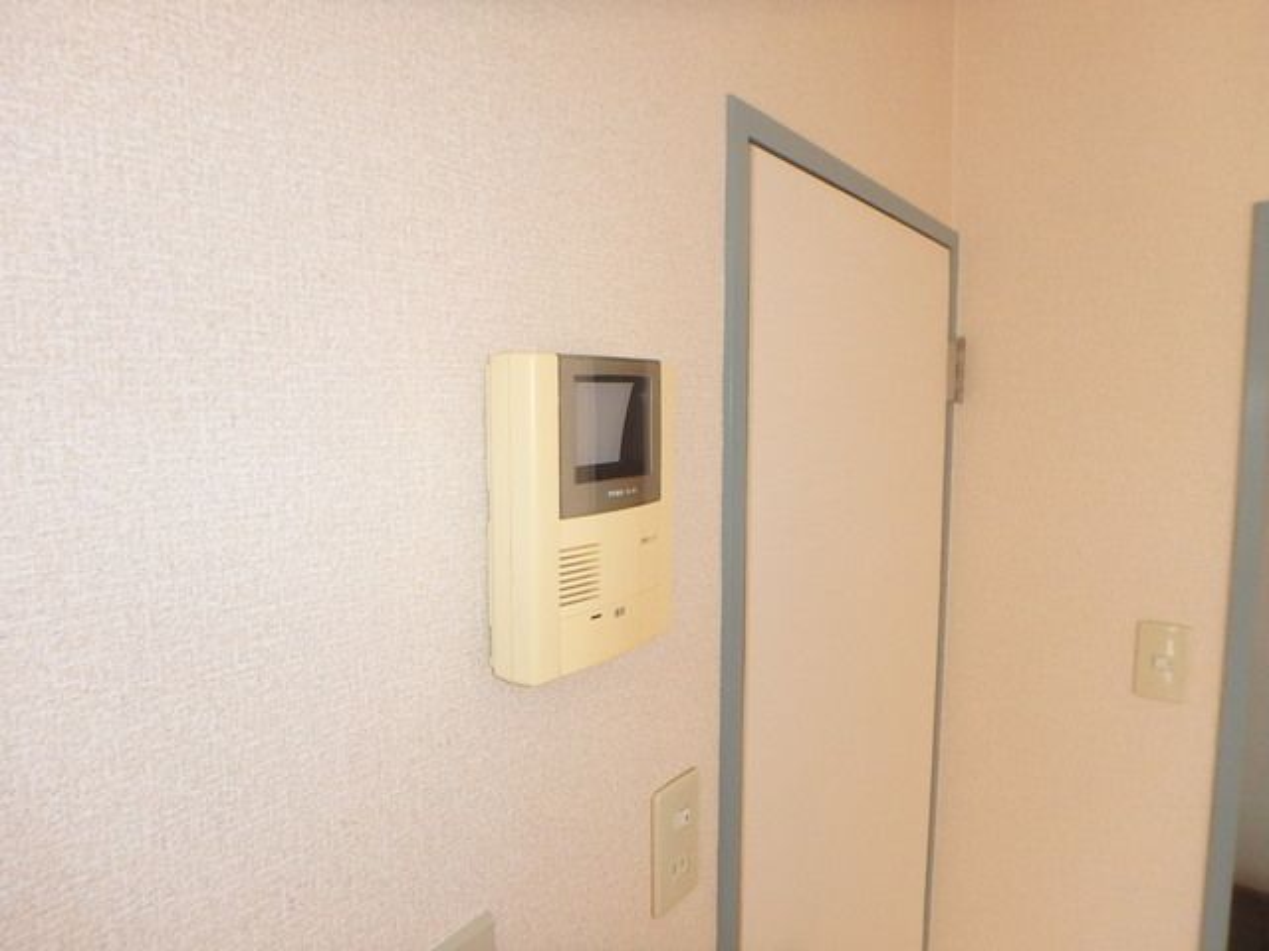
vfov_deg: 63.4
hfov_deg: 79.0
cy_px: 476
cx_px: 634
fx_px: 770
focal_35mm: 21
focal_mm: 3.7
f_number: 3.5
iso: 400
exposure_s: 1/30
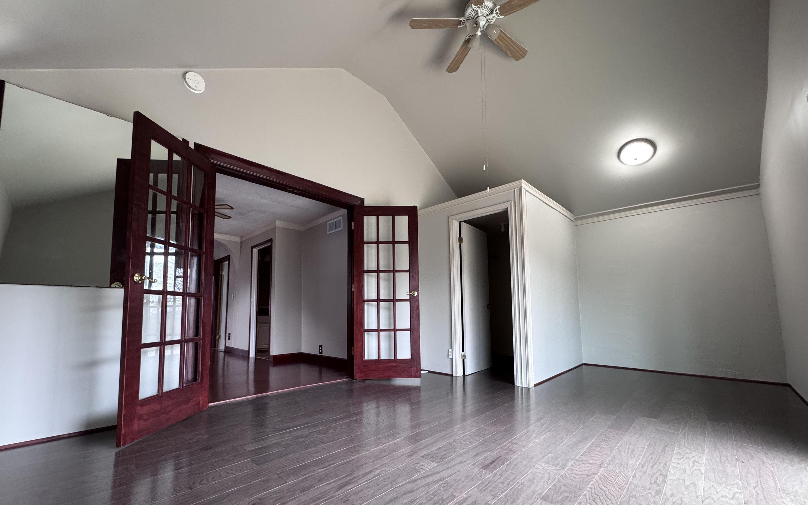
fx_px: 330
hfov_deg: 101.5
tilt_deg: +4.6
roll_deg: +0.4
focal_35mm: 15
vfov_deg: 74.5
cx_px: 405
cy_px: 284
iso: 250
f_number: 2.2
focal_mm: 2.22
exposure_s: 1/60
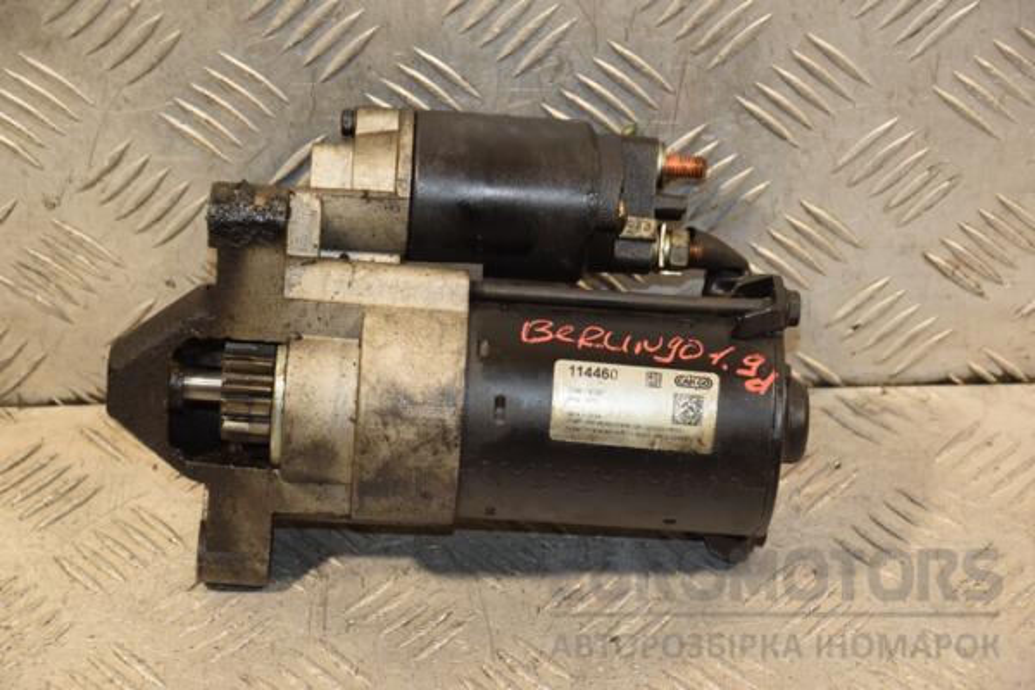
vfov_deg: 13.0
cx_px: 518
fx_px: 3019
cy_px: 345
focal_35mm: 105
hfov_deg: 19.5
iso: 800
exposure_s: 1/125
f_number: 5.3
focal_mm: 70
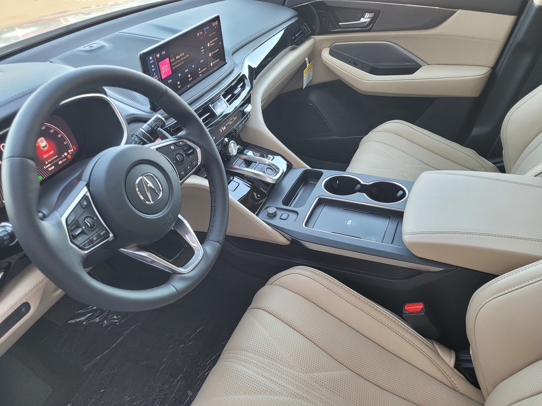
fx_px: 407
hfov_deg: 67.3
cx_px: 271
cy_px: 203
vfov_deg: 53.1
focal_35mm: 26
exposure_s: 1/120
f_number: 1.8
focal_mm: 5.4
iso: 200
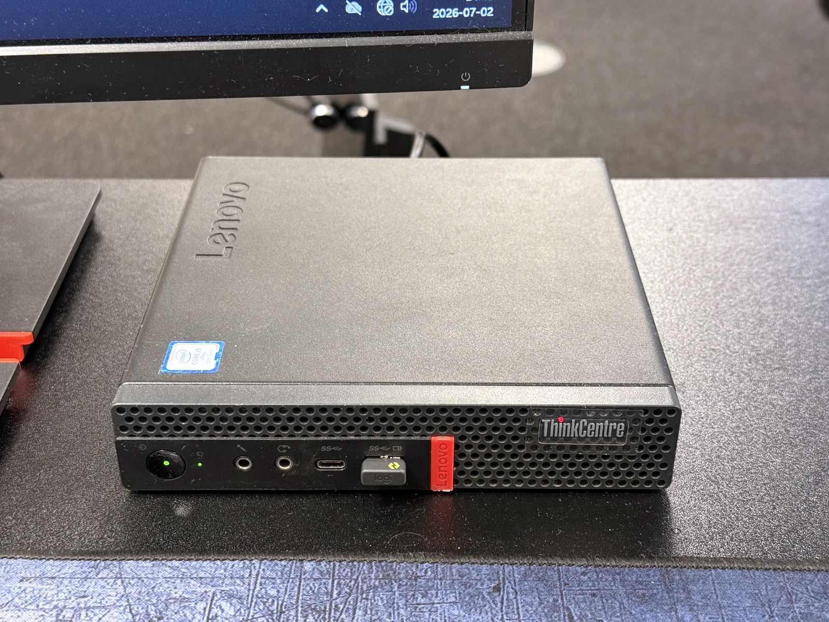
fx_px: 1150
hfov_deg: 39.7
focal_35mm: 48
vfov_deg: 30.3
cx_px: 414
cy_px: 311
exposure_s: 1/50
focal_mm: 6.76
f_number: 1.78
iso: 200
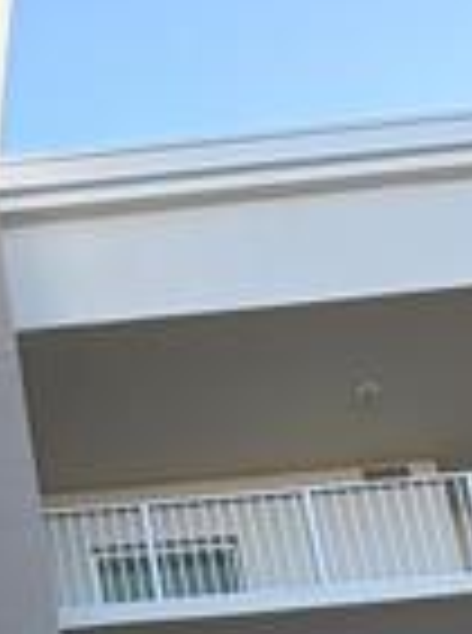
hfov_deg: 9.7
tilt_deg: +24.3
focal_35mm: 142
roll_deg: +2.8
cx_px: -481
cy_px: 1502
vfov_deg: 11.6
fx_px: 2593
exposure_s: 1/933
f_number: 1.6
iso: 50
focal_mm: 5.96
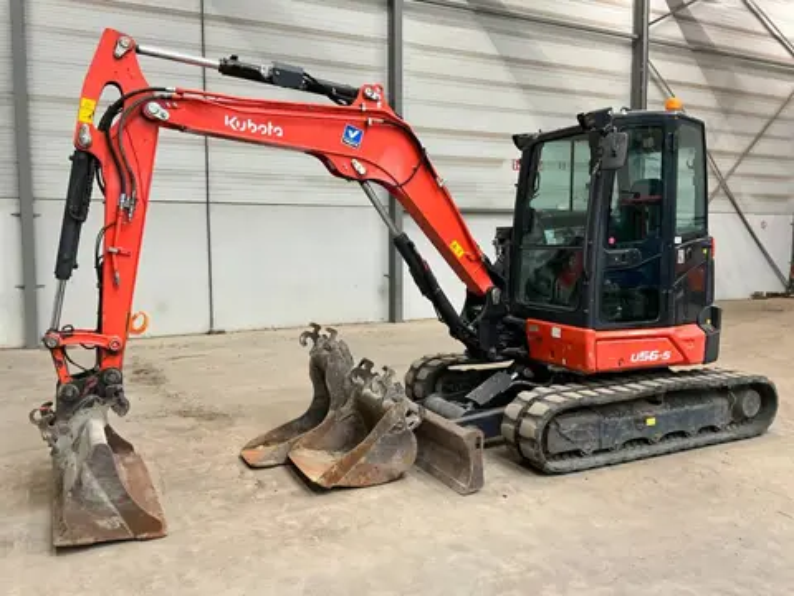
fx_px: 665
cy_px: 298
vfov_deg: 48.2
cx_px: 397
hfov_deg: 61.7
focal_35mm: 29
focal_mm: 3
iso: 160
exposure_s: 1/60
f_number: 1.8
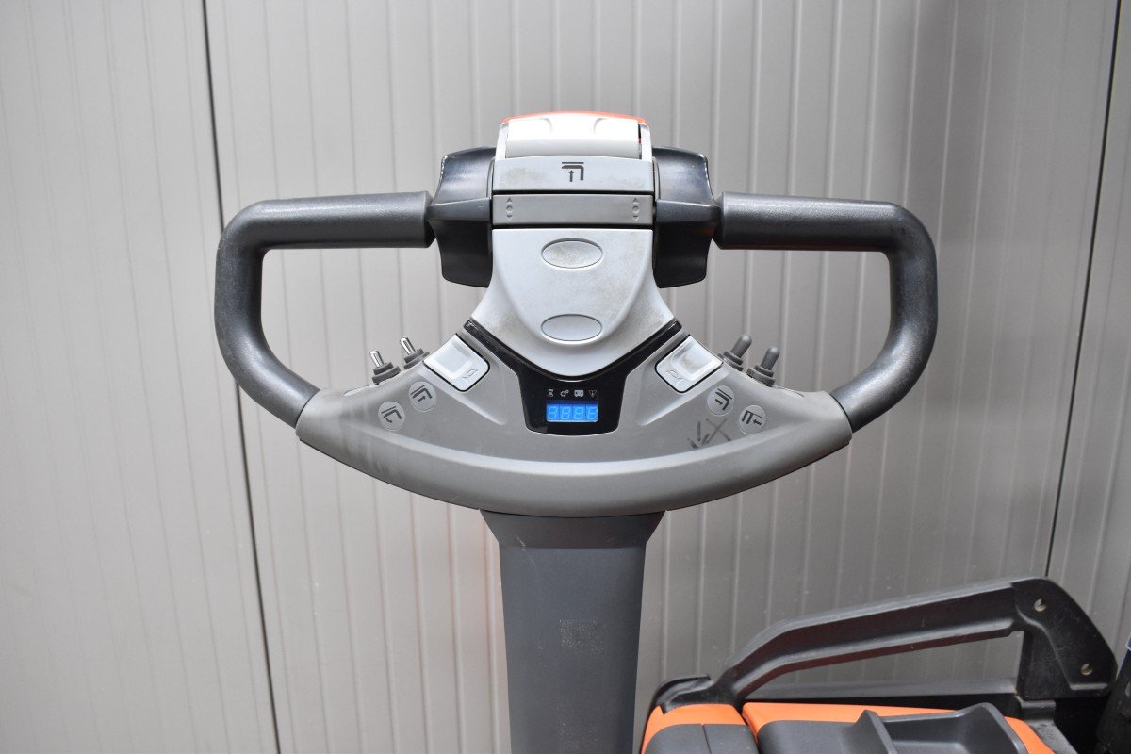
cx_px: 566
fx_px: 942
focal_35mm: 30
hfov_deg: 61.9
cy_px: 377
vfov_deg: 43.6
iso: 1600
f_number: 5
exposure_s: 1/20
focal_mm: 20
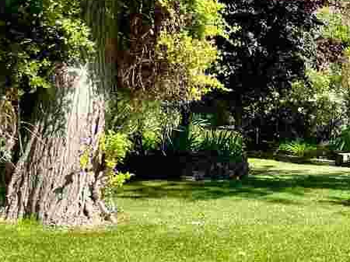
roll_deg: +0.5
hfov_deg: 23.6
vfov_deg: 19.9
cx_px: 441
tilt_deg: +0.2
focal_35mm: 74
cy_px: 138
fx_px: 748
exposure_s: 1/1416
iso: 32
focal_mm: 4.2
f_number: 1.6
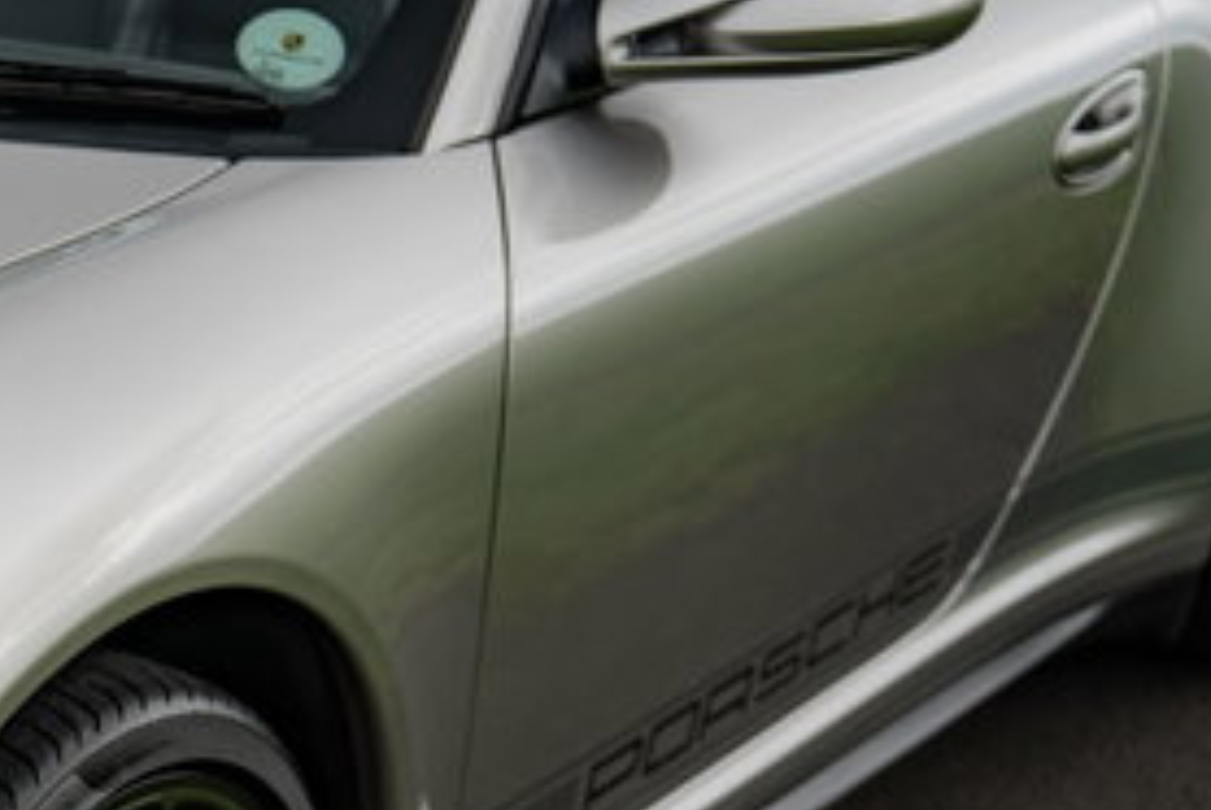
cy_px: 1045
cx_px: -364
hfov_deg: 17.0
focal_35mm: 113
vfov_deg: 11.8
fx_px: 3805
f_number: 2.8
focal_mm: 41
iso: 160
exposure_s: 1/400
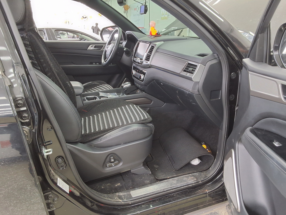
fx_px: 231
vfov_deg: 49.7
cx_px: 143
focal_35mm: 28
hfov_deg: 63.4
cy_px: 108
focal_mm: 2.91
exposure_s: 1/40
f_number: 1.9
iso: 125
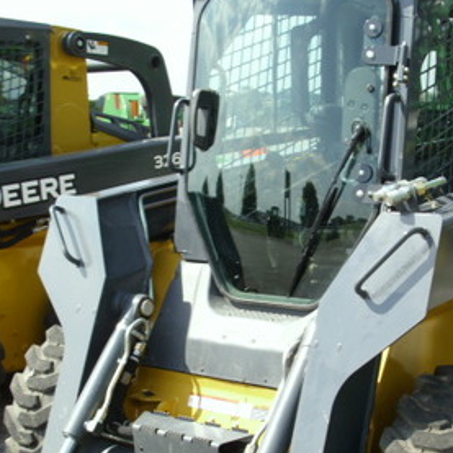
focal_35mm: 66
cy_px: 273
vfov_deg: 26.0
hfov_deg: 25.2
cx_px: 424
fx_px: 977
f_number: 3
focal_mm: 6.36
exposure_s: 1/378
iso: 50
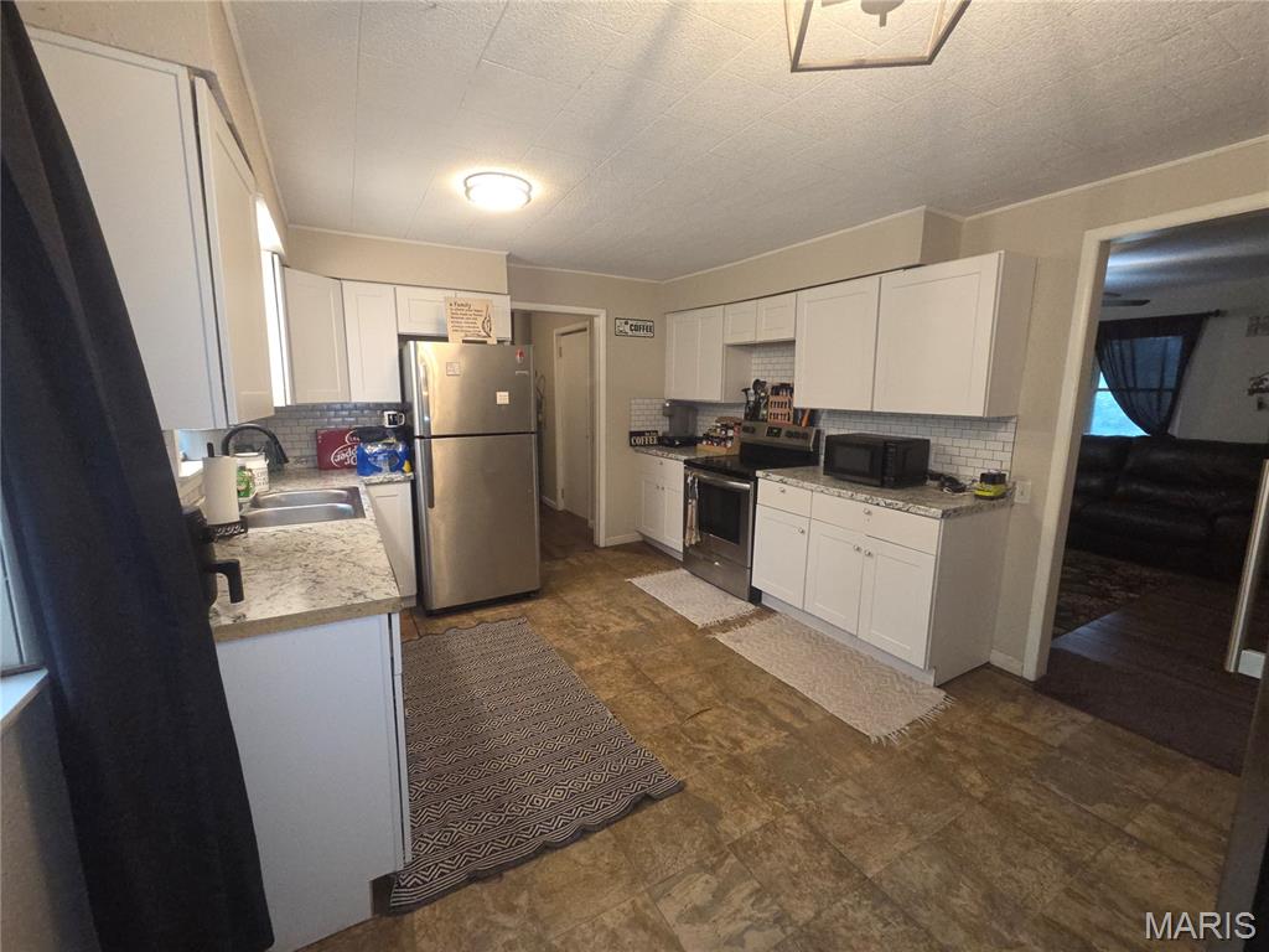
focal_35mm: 13
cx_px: 634
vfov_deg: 89.9
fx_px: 477
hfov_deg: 106.2
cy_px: 476
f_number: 2.2
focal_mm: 2.2
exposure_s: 1/60
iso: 320
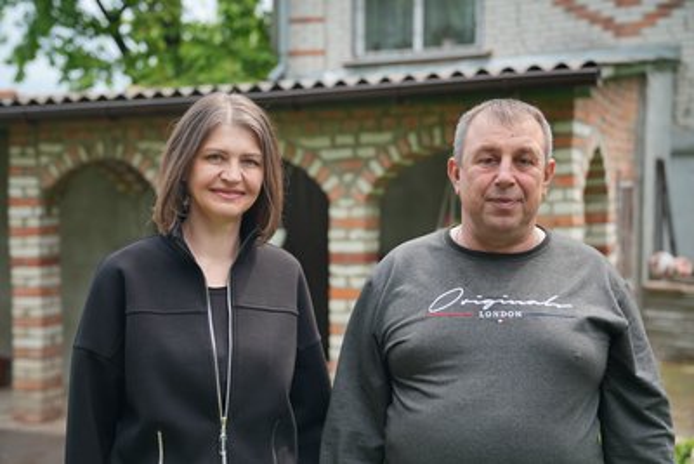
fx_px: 945
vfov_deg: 27.5
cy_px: 232
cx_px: 347
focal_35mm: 49
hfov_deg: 40.3
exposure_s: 1/50
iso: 100
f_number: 2.8
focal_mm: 49
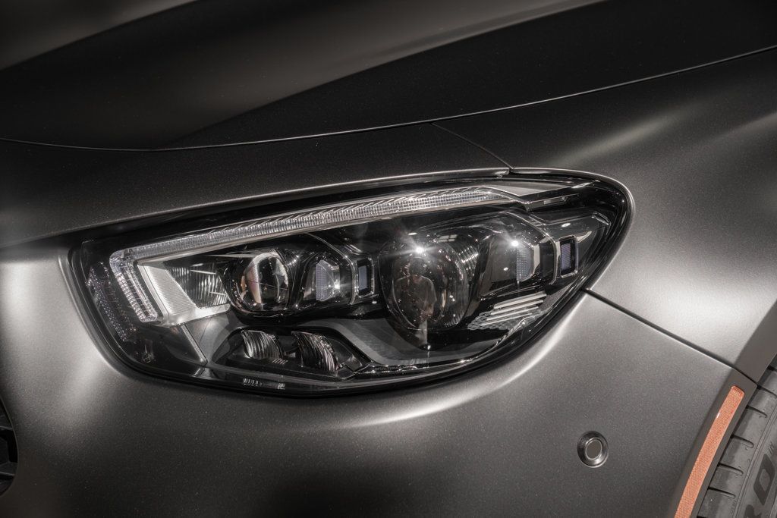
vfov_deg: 19.5
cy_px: 259
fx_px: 1511
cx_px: 388
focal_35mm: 70
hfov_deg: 28.8
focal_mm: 70
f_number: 4.5
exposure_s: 1/50
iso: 200
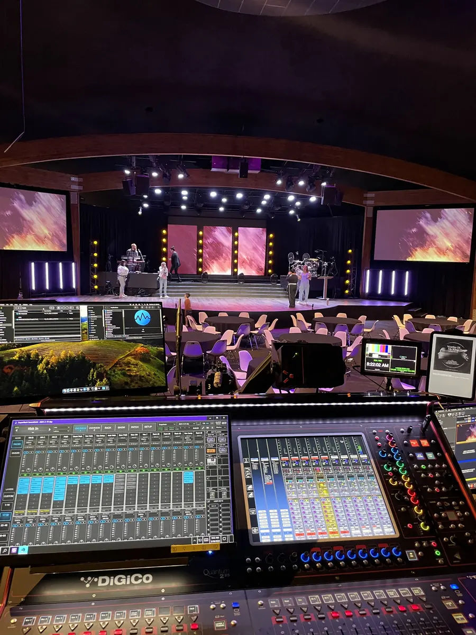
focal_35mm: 26
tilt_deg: -7.2
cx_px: 238
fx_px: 477
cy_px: 318
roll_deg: -1.4
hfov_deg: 53.1
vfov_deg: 67.3
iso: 400
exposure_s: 1/37
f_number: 1.6
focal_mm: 4.2
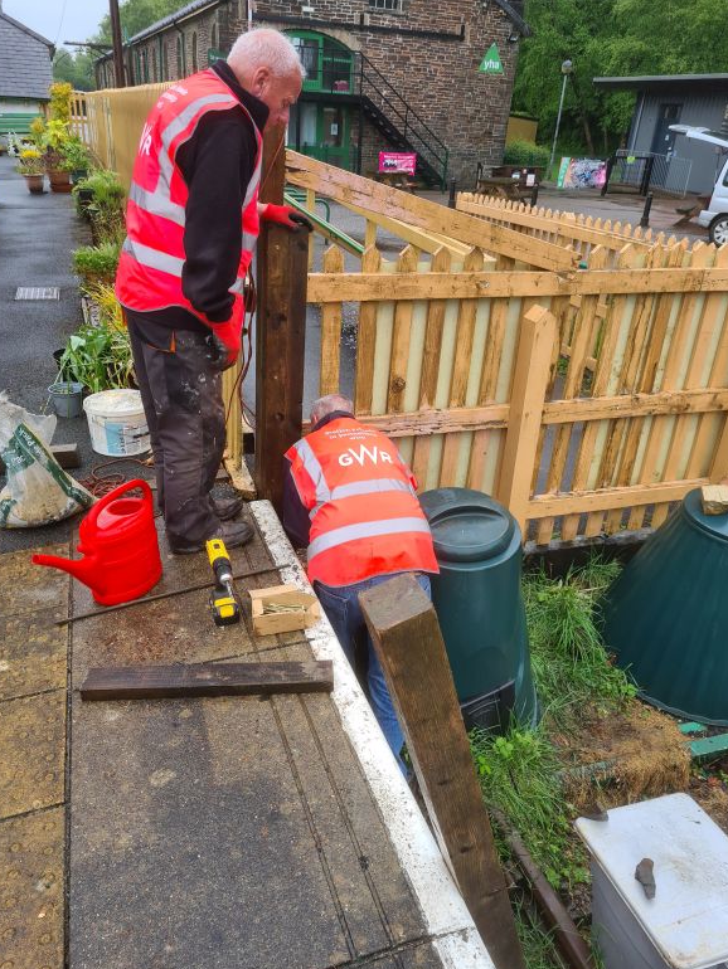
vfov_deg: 65.3
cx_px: 364
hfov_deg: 51.4
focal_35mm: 27
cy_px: 500
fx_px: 757
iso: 50
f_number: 1.8
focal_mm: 5.4
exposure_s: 1/214
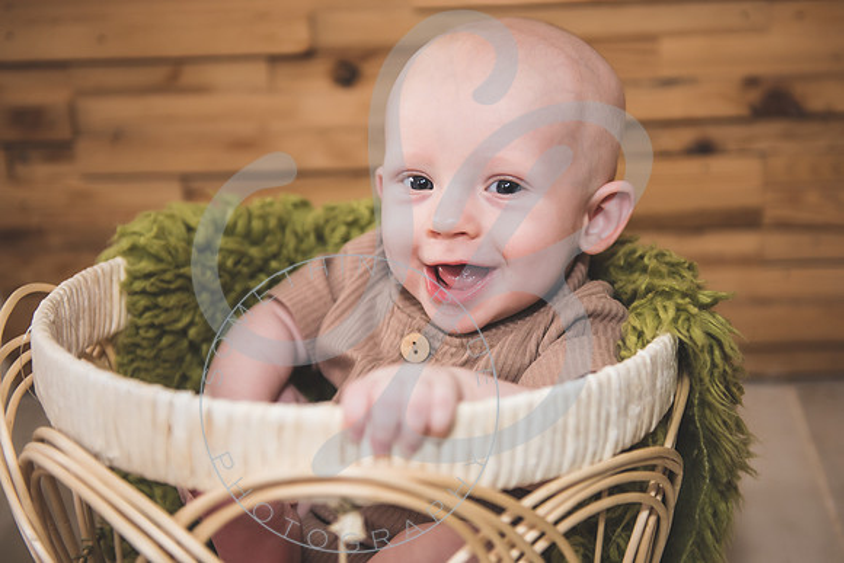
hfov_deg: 34.3
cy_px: 270
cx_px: 459
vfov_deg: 23.3
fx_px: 1367
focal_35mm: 58
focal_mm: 48
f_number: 2.8
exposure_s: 1/125
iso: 200
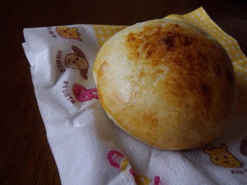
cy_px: 92
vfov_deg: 44.2
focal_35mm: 32
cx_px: 124
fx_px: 228
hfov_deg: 56.8
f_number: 3.5
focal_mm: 5.8
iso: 152
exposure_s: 1/50
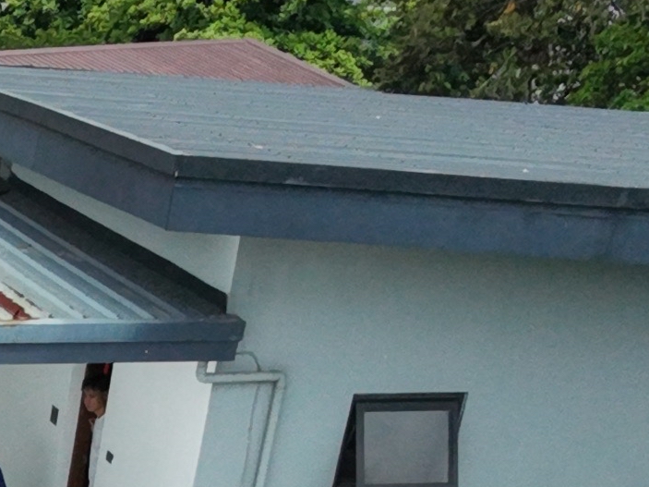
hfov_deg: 17.8
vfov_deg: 13.7
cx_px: -481
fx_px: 1706
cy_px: 981
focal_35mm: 91
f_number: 2.2
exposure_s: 1/2000
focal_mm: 3.05
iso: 260
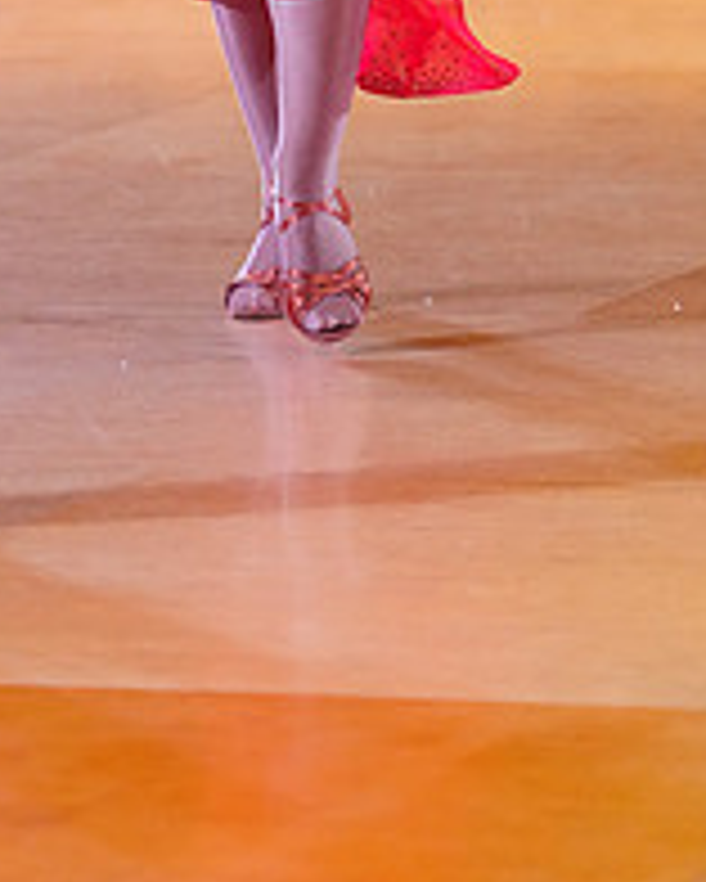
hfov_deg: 4.2
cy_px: -387
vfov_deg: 5.2
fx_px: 9709
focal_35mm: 372
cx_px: 115
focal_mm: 134
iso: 5000
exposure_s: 1/400
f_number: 2.8
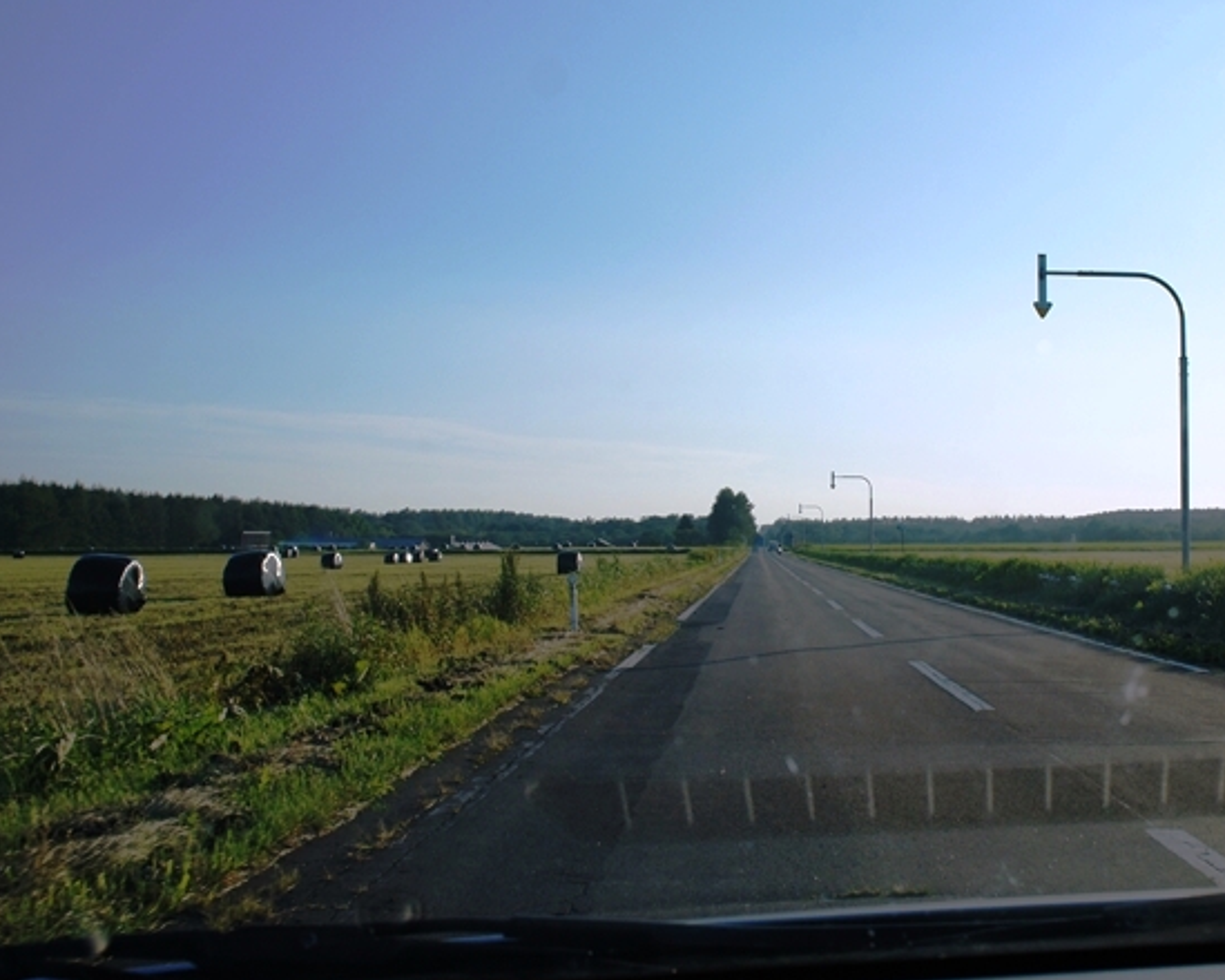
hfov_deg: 44.6
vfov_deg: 36.4
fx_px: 1486
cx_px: 736
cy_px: 429
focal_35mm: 41
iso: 200
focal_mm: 20
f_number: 8
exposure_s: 1/640
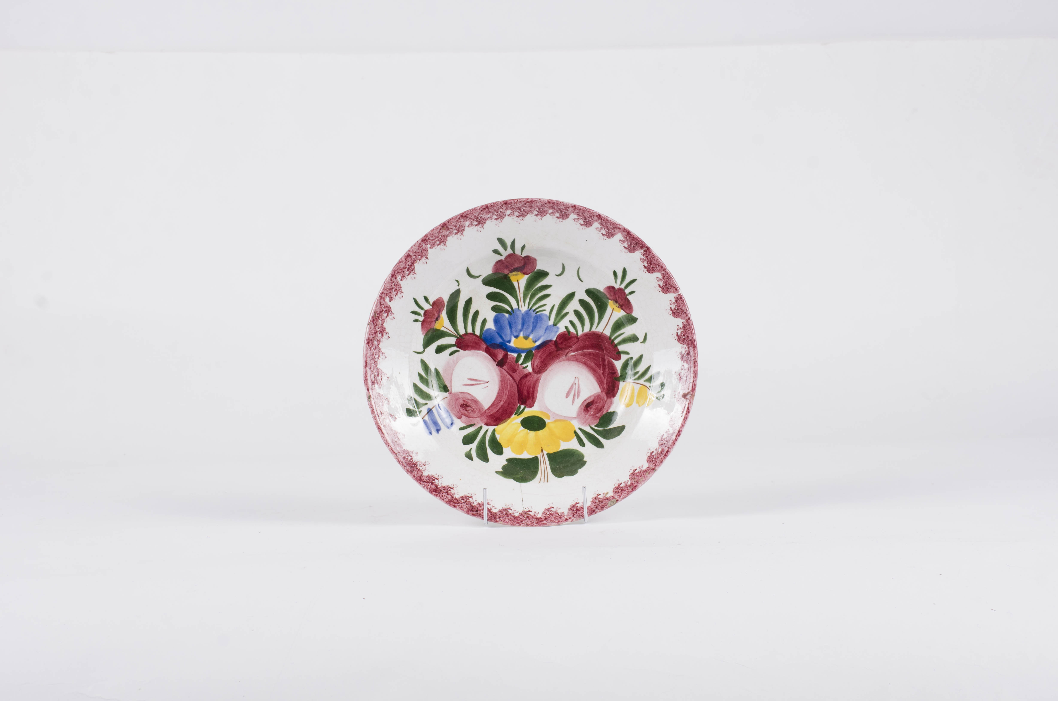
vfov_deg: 20.1
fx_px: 1980
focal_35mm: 68
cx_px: 529
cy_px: 350
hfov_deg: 29.9
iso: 160
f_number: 11
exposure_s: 1/125
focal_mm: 45
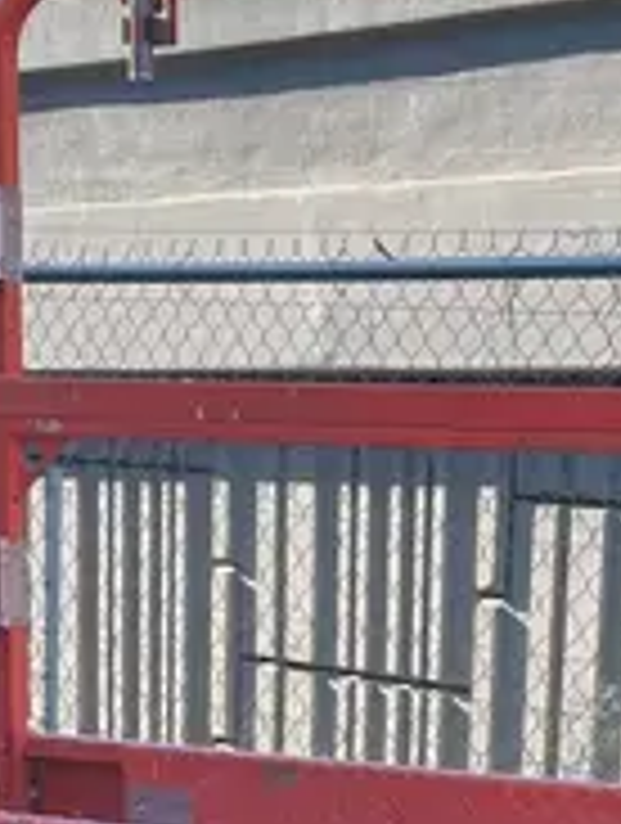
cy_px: 1078
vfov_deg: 17.6
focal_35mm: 104
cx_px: 490
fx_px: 2479
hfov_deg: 14.2
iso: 50
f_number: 1.6
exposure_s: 1/928
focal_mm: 5.1
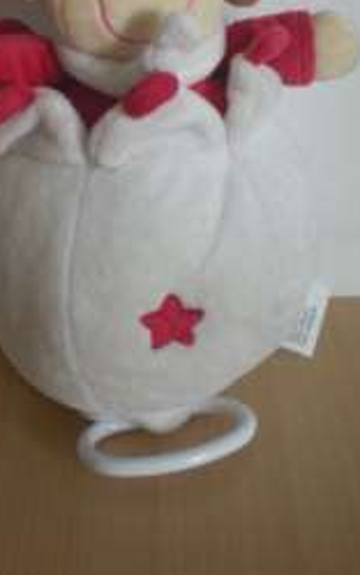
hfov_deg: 20.6
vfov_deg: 31.8
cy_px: 134
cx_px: 118
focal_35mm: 63
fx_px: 987
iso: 200
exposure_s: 1/33.1
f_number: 3.1
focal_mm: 6.3
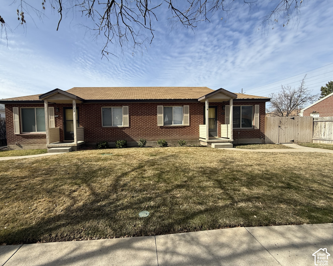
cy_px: 133
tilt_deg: -3.0
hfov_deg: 96.6
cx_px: 153
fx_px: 148
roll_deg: +1.0
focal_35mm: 15
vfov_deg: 84.0
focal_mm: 2.22
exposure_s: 1/1431
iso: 50
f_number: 2.2
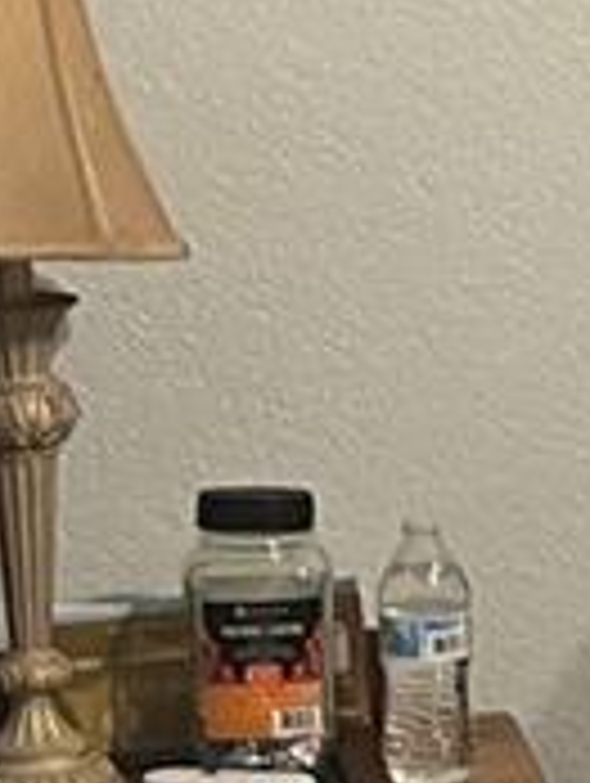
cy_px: 531
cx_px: 1486
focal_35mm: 179
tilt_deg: -8.6
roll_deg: -1.5
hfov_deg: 7.7
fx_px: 4058
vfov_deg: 11.0
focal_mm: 5.1
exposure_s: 1/60
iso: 200
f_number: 1.6
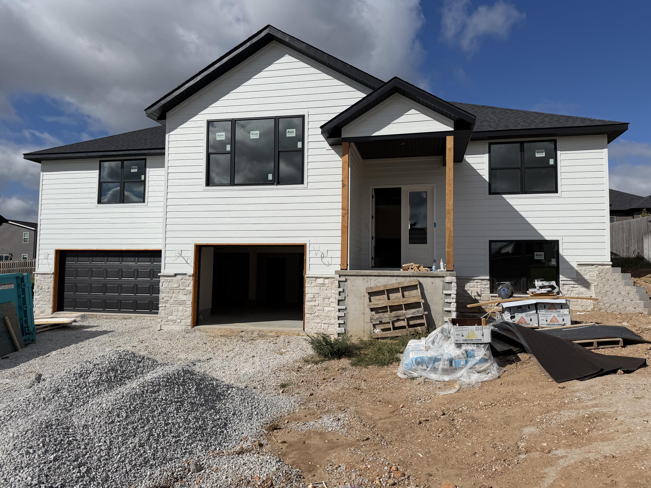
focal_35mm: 24
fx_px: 451
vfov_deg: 56.8
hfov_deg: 71.6
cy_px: 244
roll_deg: -0.7
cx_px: 326
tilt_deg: +5.5
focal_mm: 6.76
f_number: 1.78
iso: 100
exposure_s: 1/17544
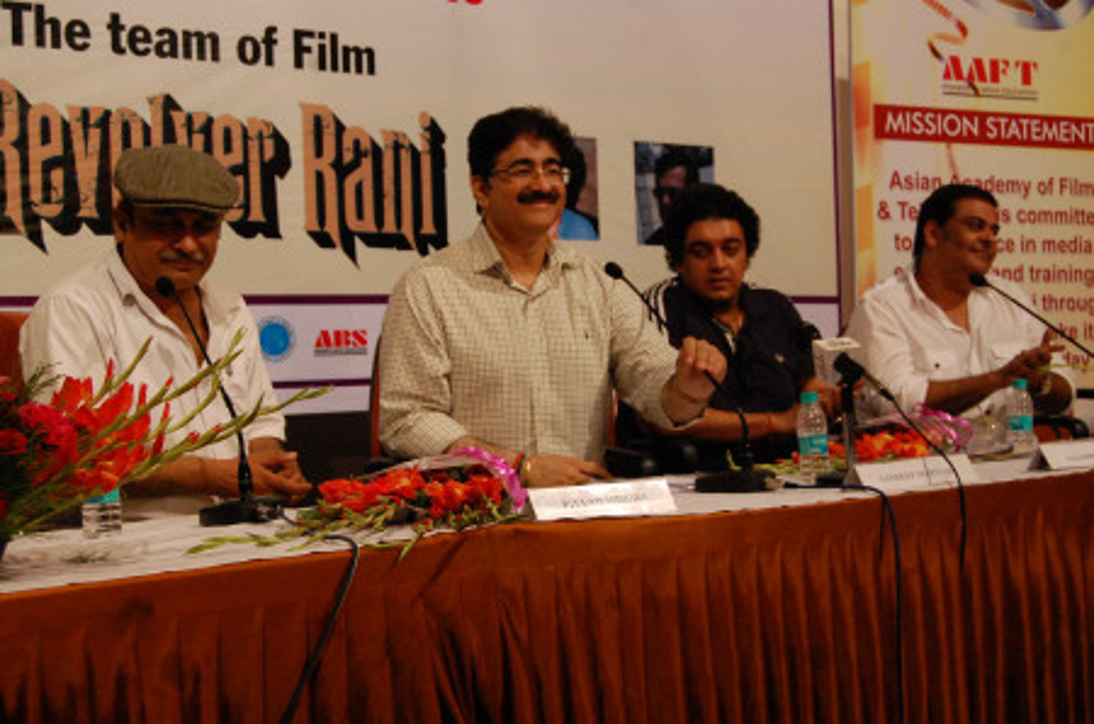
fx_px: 1592
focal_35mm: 52
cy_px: 362
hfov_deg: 37.9
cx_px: 547
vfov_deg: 25.6
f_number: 6.3
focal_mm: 35
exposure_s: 1/160
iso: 1600
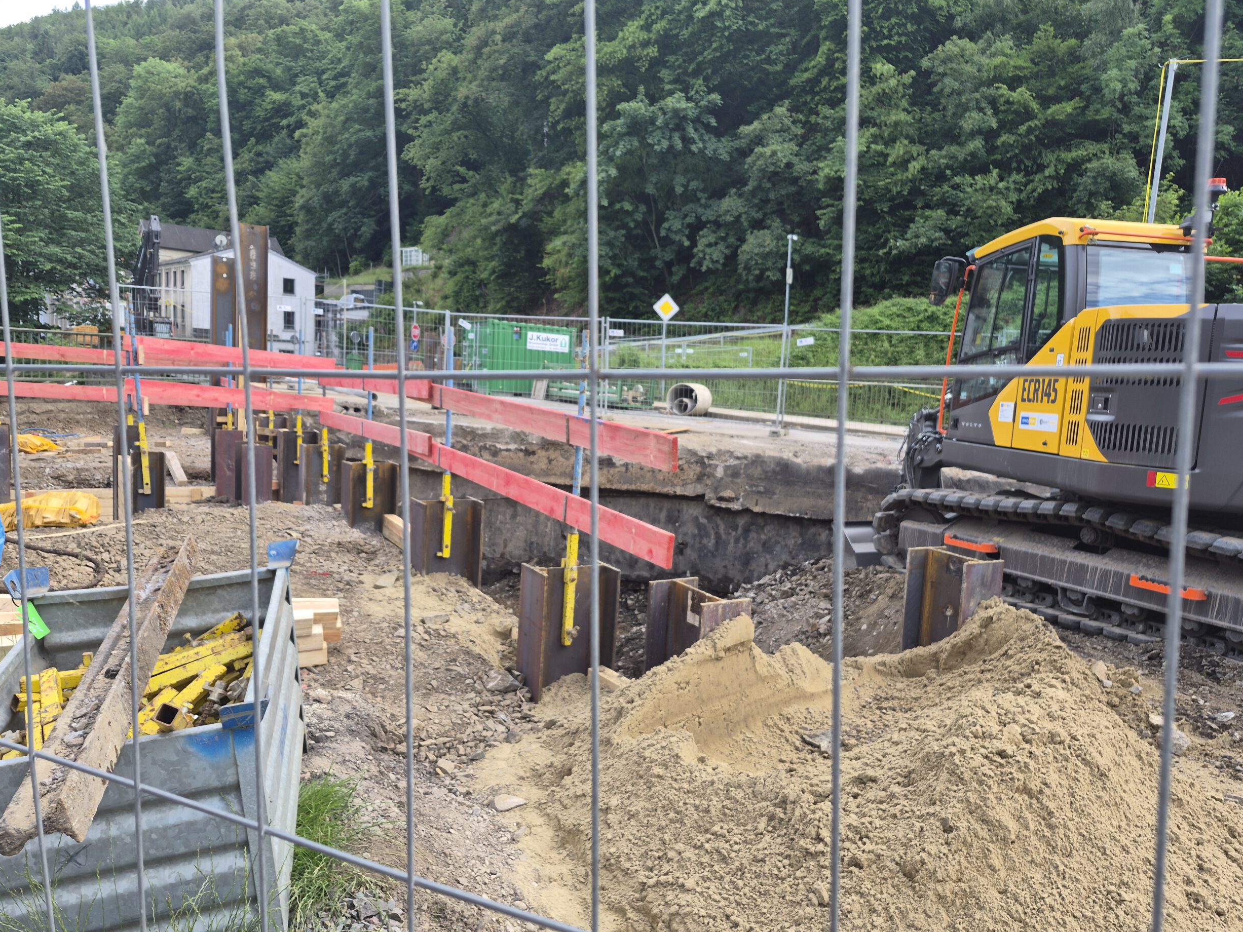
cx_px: 618
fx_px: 862
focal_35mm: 24
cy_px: 482
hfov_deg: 71.6
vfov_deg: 56.8
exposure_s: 1/180
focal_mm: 5.4
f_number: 1.8
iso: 32
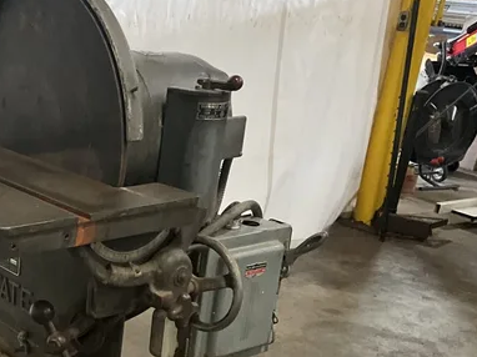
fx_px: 785
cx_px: 17
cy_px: 299
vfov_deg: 25.1
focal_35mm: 57
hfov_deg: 31.6
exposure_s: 1/60
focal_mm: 3
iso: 160
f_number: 1.8
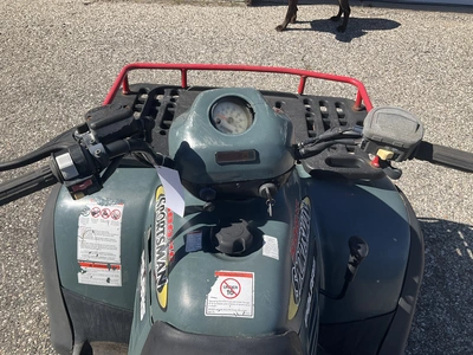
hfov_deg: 61.7
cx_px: 236
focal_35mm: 29
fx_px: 396
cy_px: 178
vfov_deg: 48.2
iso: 25
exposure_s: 1/1577
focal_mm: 3
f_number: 1.8
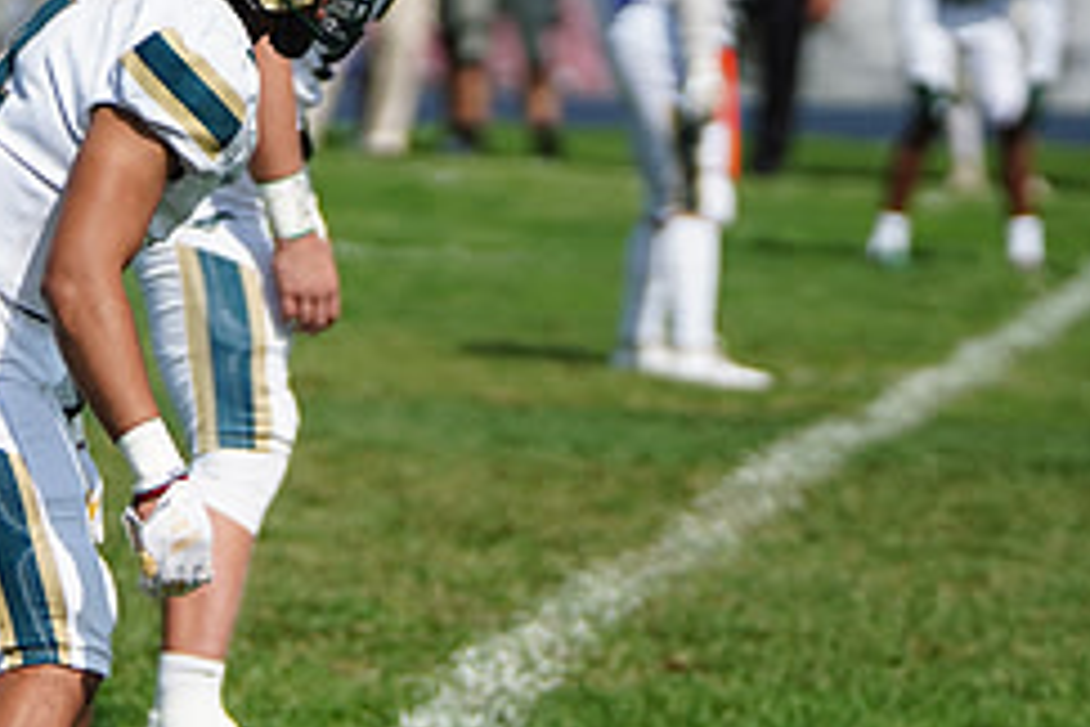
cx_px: 229
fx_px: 13442
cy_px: 352
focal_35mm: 444
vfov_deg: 3.1
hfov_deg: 4.6
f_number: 2.8
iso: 400
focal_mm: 186
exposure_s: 1/8000
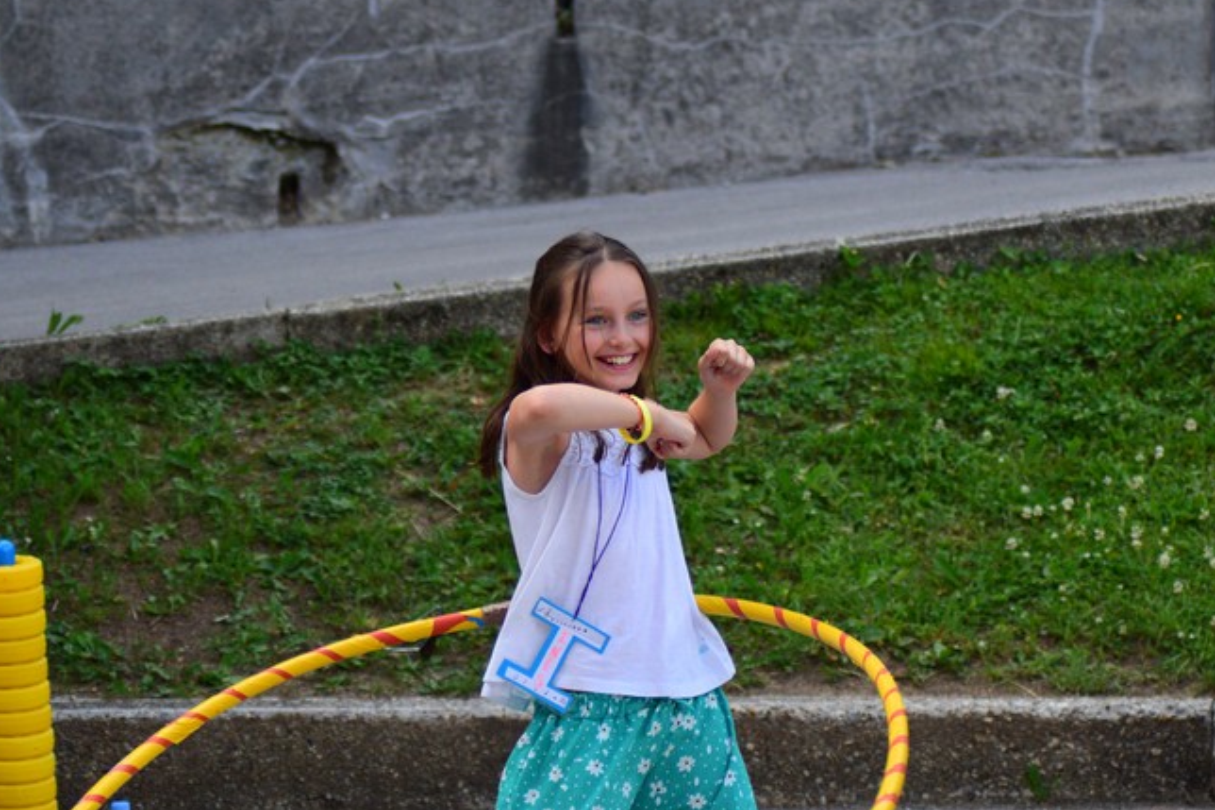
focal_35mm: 167
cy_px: 439
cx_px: 608
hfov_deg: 12.3
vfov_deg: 8.2
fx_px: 5634
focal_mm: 70
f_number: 4
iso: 640
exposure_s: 1/1000
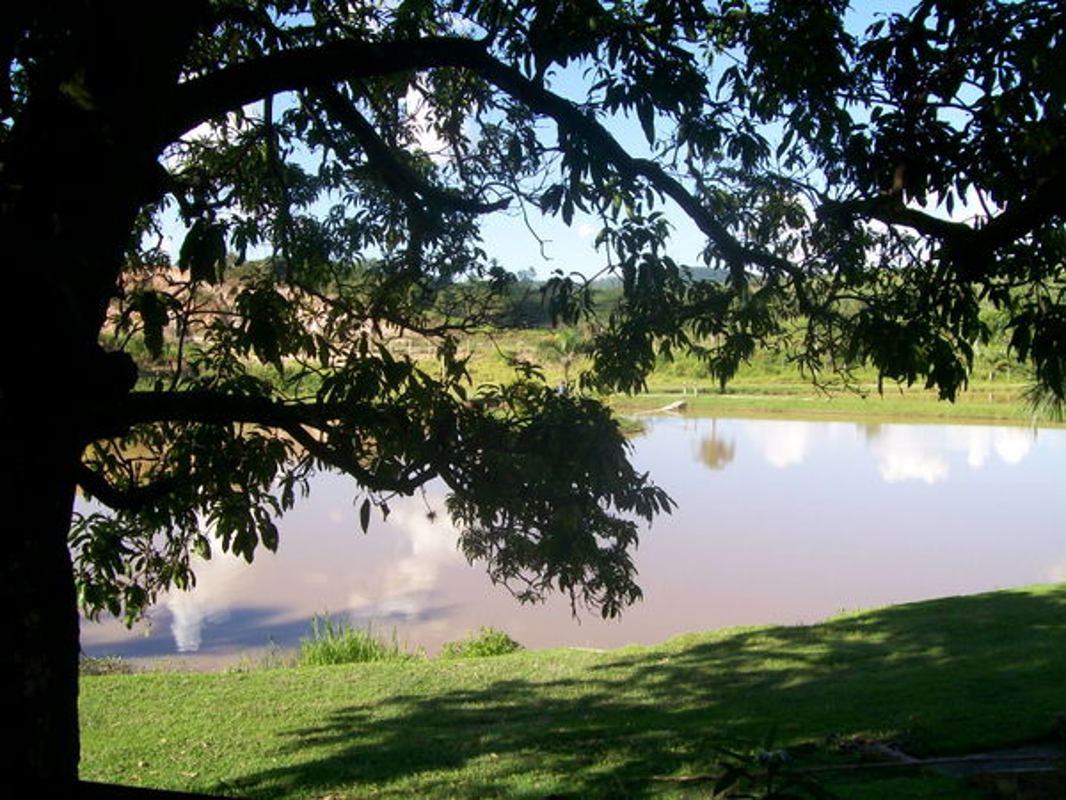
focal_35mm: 36
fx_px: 1109
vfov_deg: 39.7
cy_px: 400
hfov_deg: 51.4
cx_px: 533
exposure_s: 1/298
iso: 80
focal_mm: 6
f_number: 4.8
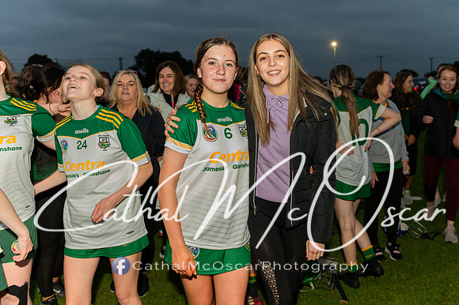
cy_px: 133
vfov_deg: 40.1
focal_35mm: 33
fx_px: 417
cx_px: 259
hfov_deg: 57.4
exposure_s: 1/60
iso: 1600
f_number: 2.8
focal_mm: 29
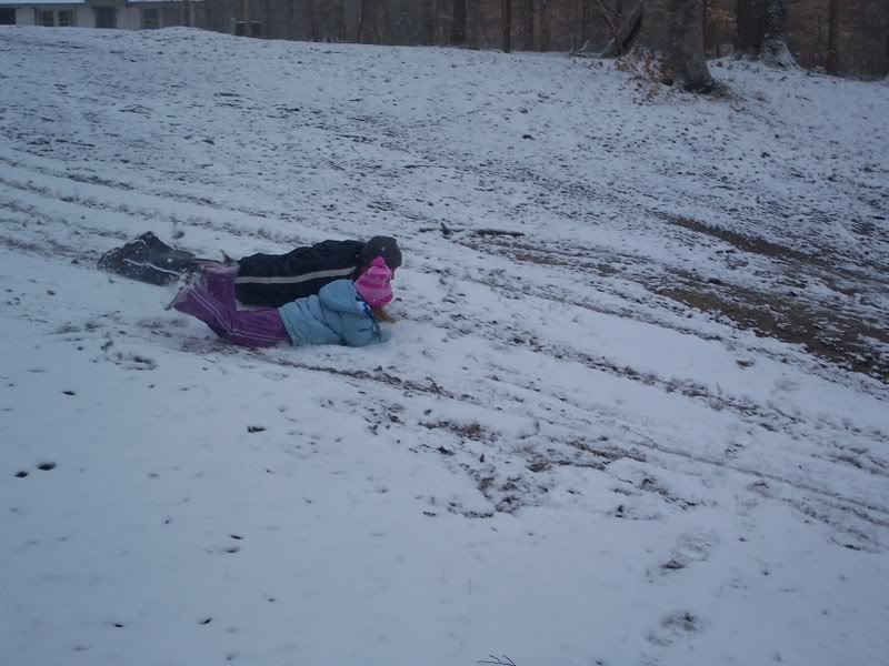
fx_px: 1310
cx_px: 444
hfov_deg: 37.5
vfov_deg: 28.6
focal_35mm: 51
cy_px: 333
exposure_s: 1/160
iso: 64
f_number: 3.2
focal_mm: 10.7
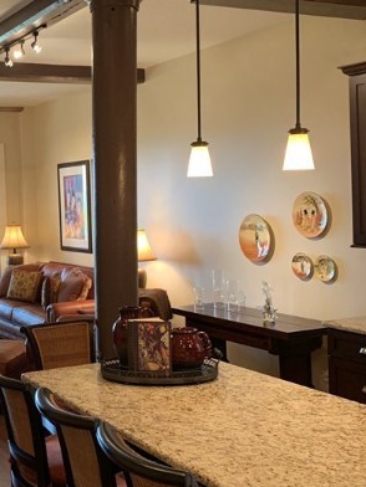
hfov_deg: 27.5
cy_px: 220
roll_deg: +1.5
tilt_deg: +1.7
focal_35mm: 51
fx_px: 719
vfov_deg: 37.5
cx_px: 37
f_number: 1.8
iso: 200
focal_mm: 4.25
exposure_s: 1/60
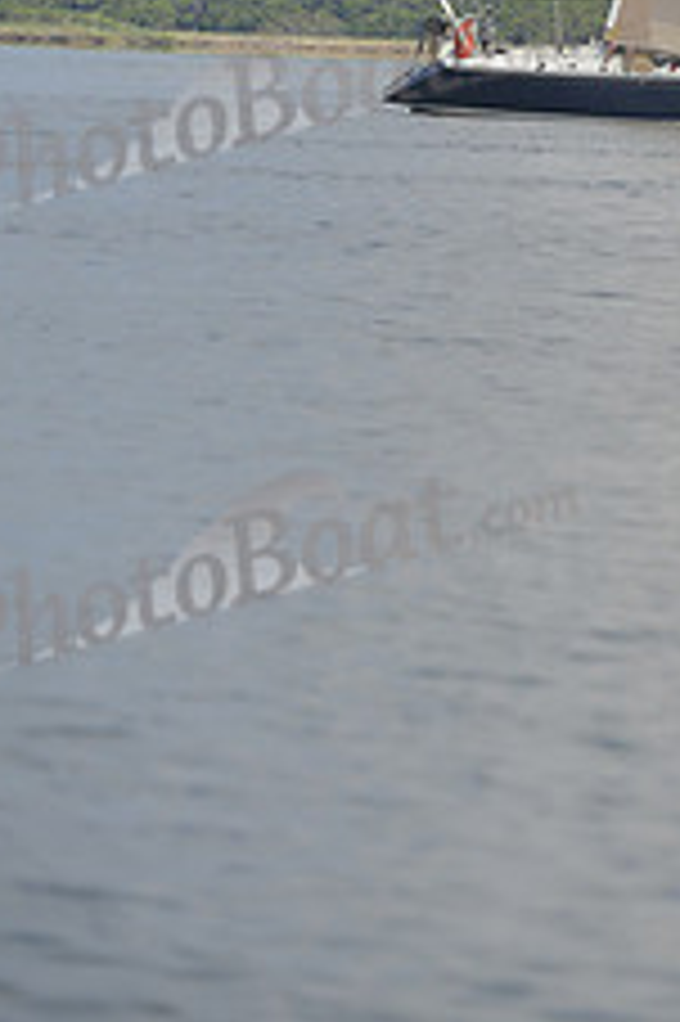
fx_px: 14499
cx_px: 813
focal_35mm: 511
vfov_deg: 4.0
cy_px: -189
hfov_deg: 2.7
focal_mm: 200
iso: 280
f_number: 4.5
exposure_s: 1/3200
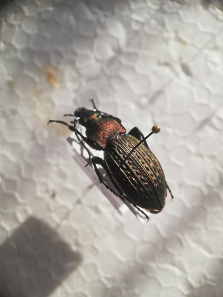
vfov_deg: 67.3
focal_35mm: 26
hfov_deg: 53.1
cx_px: 112
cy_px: 148
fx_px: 223
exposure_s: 1/418
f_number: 2.2
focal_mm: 3.81
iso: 50
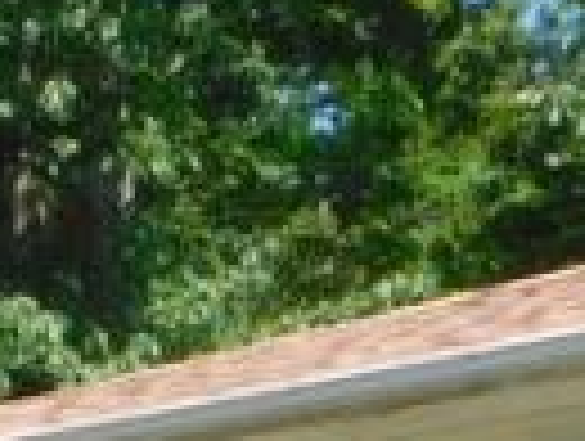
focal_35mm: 283
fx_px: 4791
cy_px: 1017
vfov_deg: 5.1
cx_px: 423
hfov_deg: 7.0
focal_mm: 6.3
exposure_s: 1/640
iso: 125
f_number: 3.5
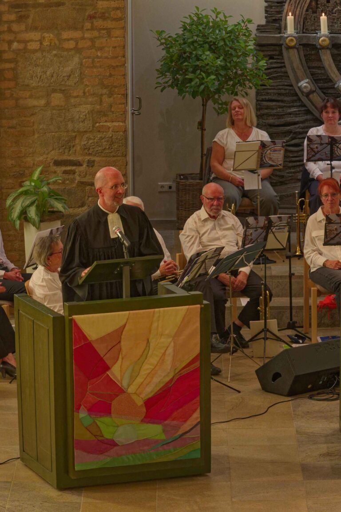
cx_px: 170
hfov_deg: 7.6
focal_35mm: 180
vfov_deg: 11.4
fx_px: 2557
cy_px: 256
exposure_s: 1/60
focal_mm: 120
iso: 800
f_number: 8
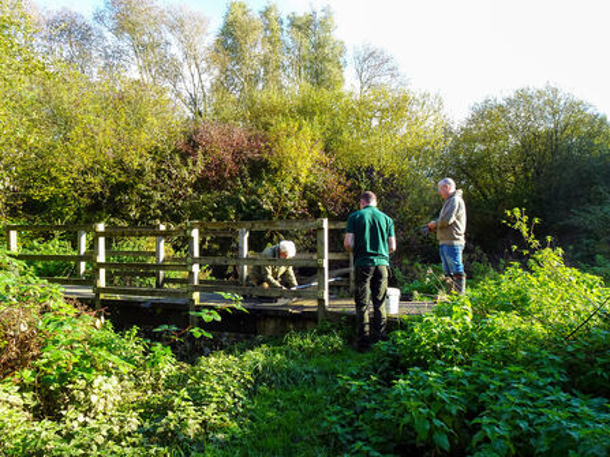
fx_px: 440
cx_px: 305
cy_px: 228
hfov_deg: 69.4
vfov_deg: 54.9
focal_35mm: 25
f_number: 3.5
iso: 80
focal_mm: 4.33
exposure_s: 1/125
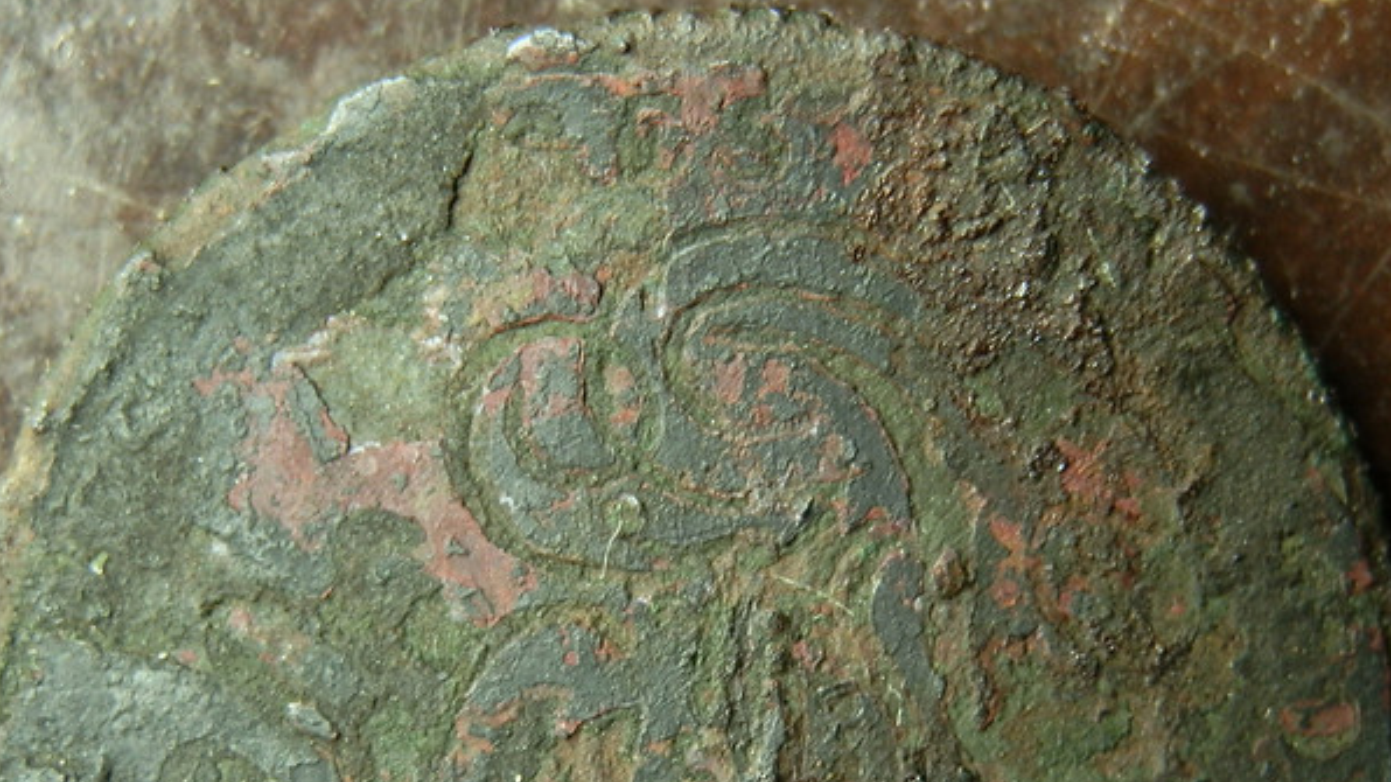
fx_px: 4388
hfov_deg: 18.0
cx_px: 643
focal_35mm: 119
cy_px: 647
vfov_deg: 10.1
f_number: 3.7
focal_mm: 10.99
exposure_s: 1/13
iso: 100
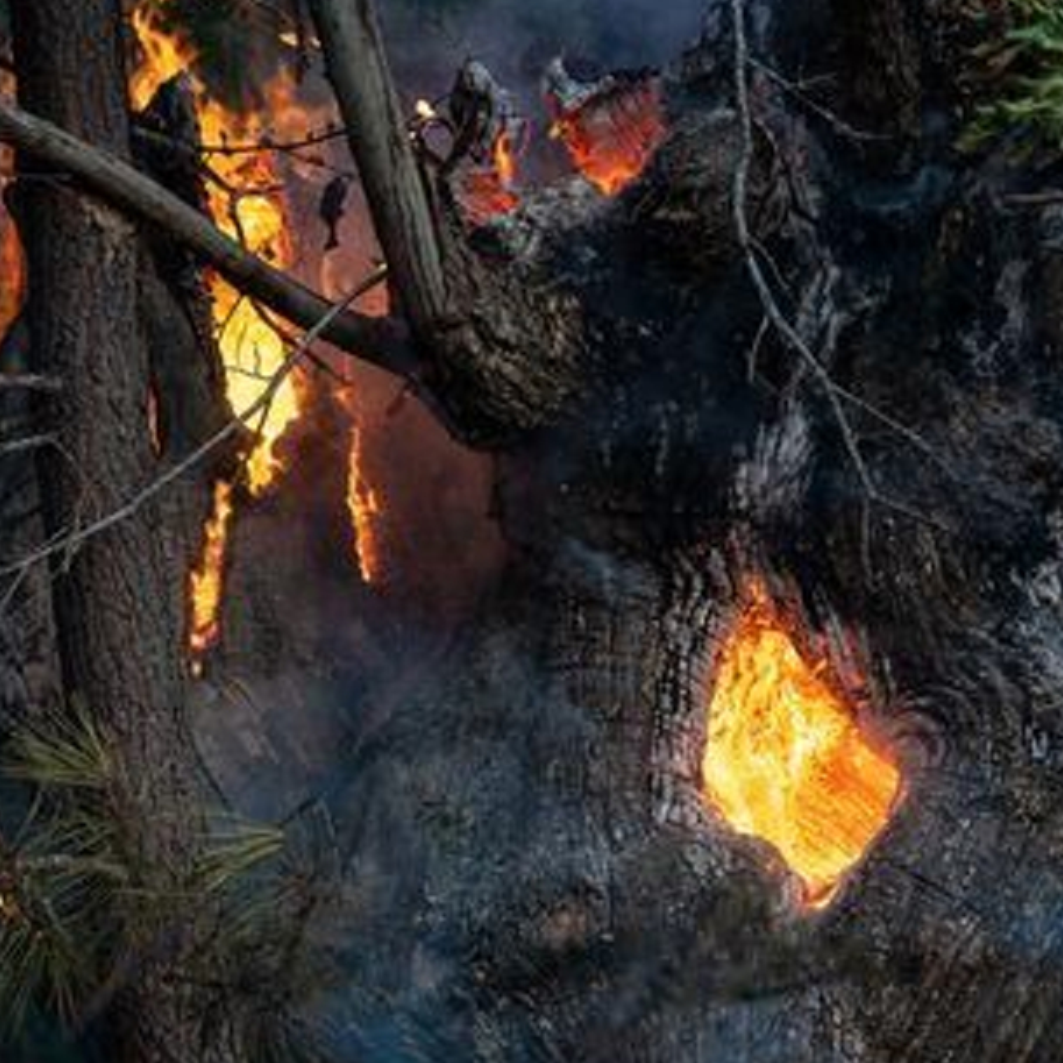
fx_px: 11639
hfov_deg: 5.2
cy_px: 522
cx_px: 307
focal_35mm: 335
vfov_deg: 5.2
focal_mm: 150
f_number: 3.5
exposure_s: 1/500
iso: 500
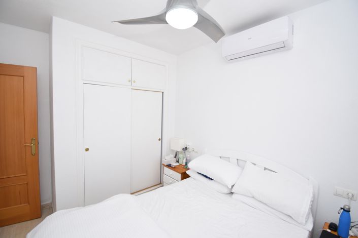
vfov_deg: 77.3
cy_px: 119
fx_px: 149
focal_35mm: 15
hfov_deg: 100.4
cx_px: 179
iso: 400
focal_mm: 10
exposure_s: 1/250
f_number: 5
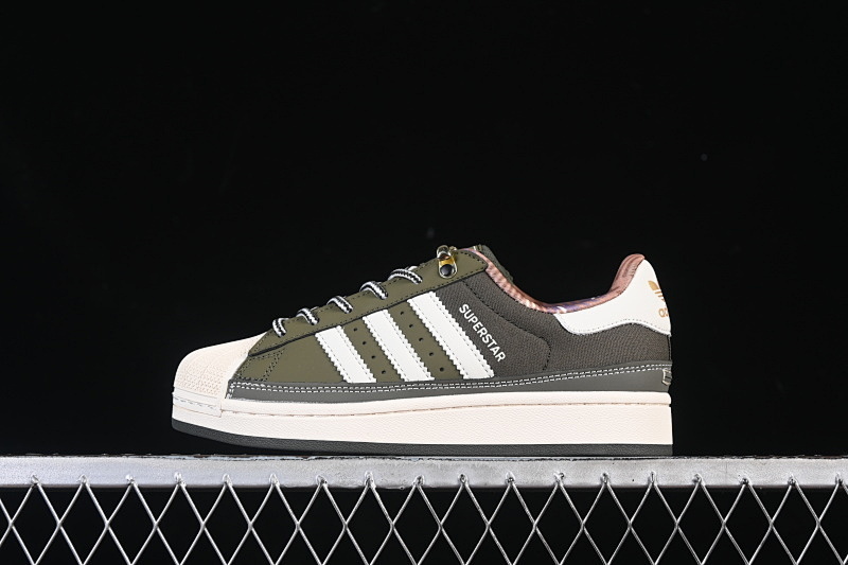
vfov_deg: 18.2
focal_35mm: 75
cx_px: 424
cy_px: 282
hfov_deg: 27.0
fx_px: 1766
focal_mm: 50
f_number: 7.1
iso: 160
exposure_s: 1/80
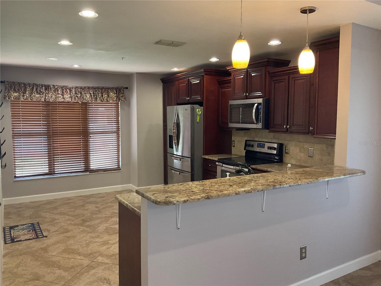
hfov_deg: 61.7
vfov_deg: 48.2
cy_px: 143
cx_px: 190
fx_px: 319
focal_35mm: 29
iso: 160
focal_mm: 3
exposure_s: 1/60
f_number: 1.8
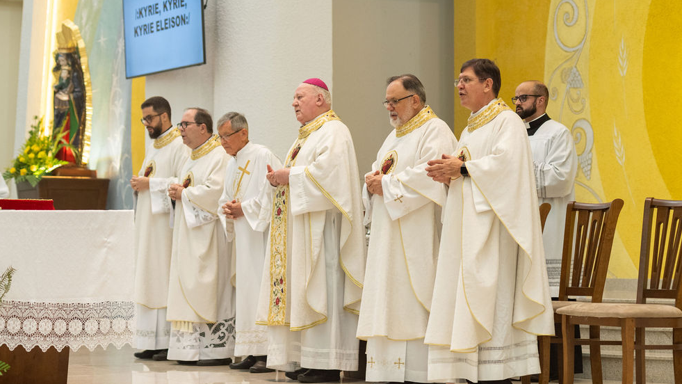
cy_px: 197
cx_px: 348
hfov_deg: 22.9
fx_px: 1682
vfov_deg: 13.0
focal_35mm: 93
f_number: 3.2
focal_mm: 85
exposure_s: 1/200
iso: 2000
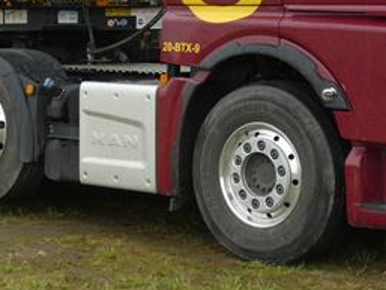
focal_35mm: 109
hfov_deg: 18.0
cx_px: 212
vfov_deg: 13.4
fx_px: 1216
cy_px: -15
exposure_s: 1/80
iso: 80
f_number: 3.4
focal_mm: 6.2
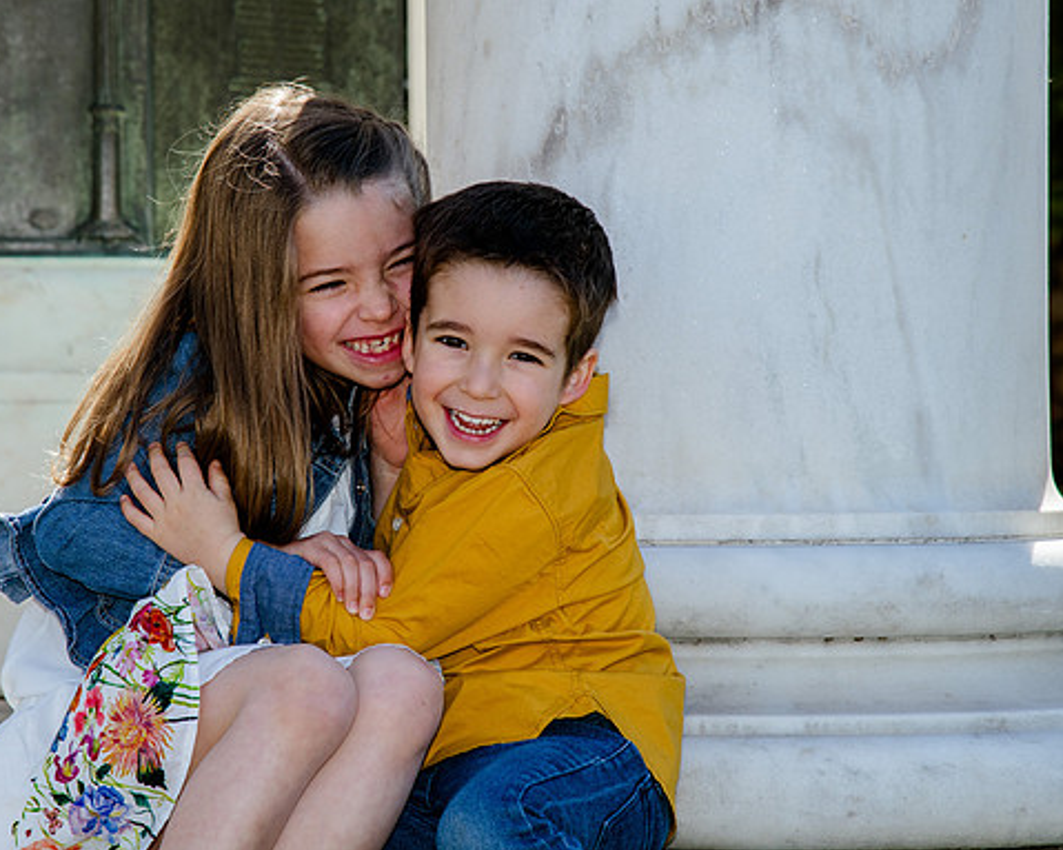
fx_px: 4907
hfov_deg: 12.4
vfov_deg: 9.9
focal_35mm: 156
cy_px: 368
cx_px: 451
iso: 200
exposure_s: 1/250
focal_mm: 120
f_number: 8
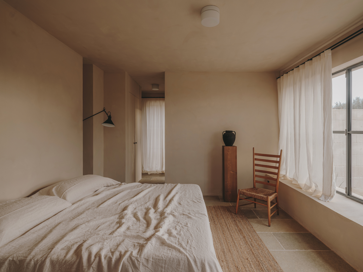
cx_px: 182
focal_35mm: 18
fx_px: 189
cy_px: 136
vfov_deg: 71.6
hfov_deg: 87.8
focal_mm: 23
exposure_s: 1/1.67
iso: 200
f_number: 16
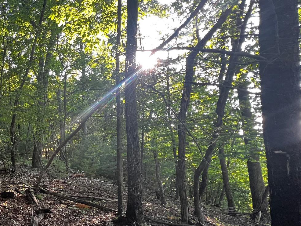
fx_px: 235
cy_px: 152
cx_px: 6
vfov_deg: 50.4
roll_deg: +1.6
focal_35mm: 27
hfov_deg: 52.9
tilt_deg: +2.8
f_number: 1.8
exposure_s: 1/99
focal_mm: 1.57
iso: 125
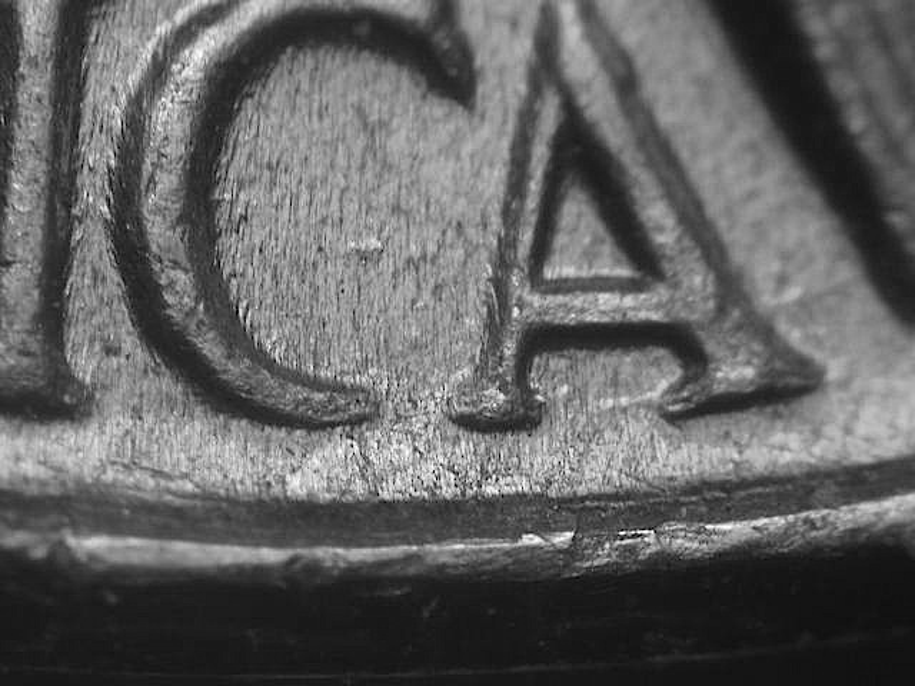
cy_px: 343
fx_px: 4018
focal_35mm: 152
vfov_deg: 9.8
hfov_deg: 13.0
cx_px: 458
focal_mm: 31.5
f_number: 5
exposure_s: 1/6.4
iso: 100
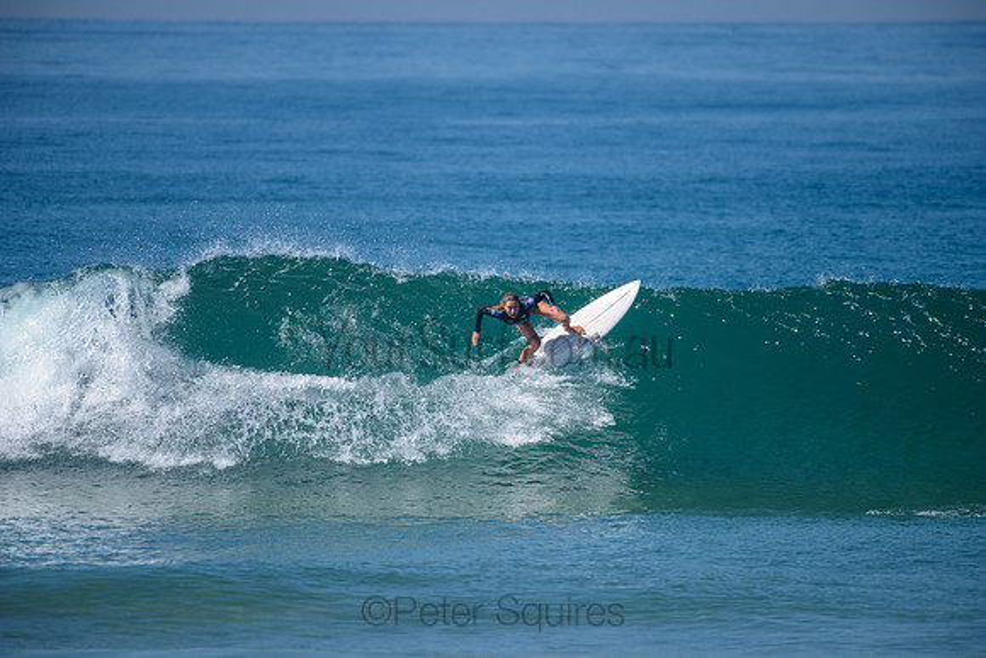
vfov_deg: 2.8
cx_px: 493
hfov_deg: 4.1
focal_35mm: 500
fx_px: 13697
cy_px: 329
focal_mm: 500
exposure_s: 1/2000
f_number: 5.6
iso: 180
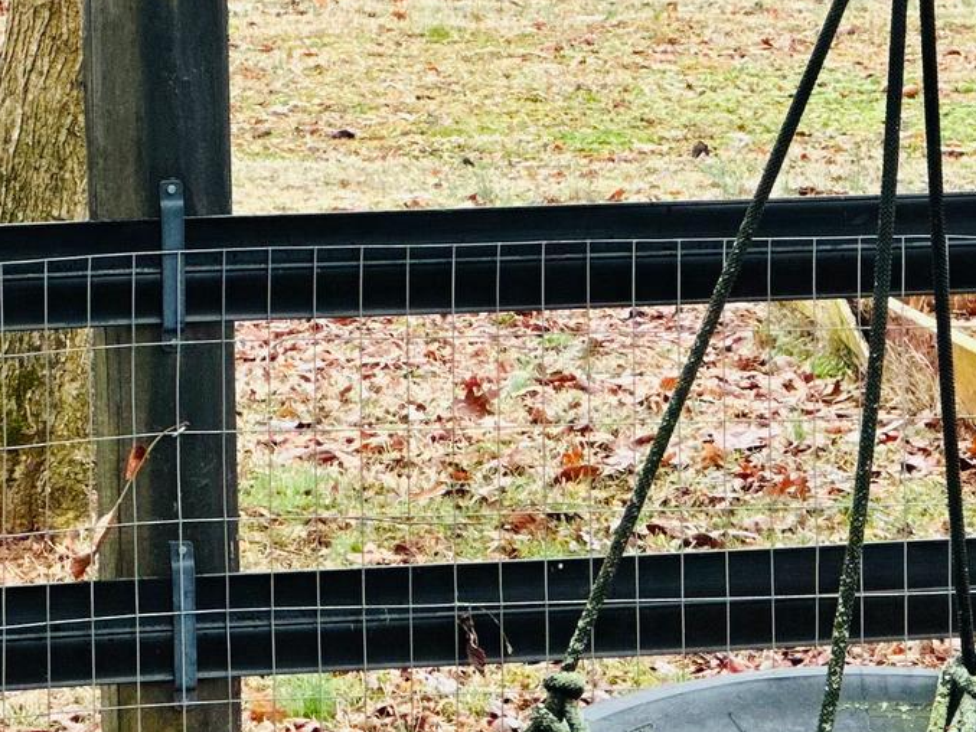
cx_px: 777
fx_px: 6571
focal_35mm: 233
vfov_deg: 6.4
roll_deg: +0.0
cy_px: 195
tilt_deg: -6.8
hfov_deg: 8.5
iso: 100
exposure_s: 1/121
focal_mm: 9
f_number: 2.8
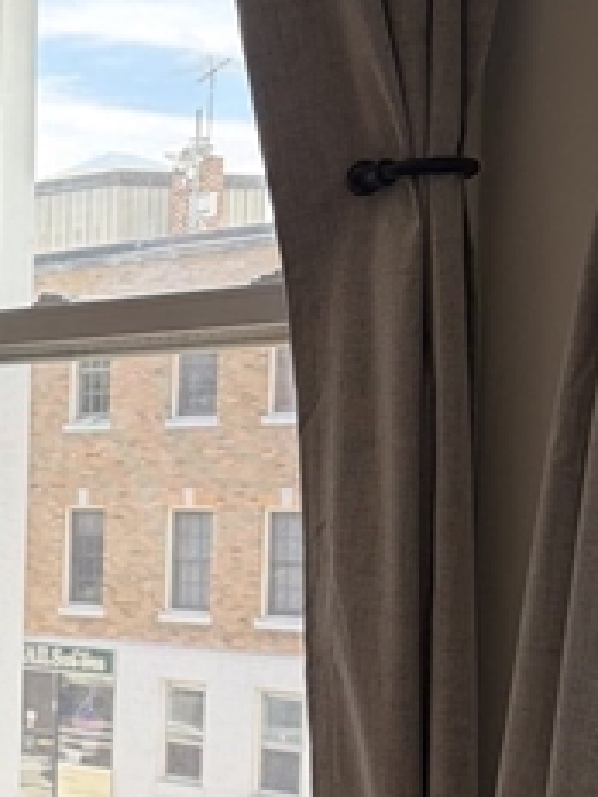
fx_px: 1981
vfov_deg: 22.1
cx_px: -385
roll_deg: +1.1
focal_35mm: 86
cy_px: 752
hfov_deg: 15.4
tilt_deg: -8.4
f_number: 1.6
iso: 64
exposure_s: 1/453
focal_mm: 5.96
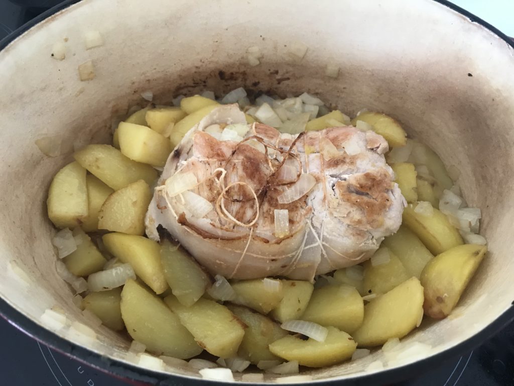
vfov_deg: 49.7
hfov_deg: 63.4
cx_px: 257
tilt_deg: -63.7
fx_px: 416
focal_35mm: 28
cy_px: 193
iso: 40
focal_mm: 3.99
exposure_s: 1/15
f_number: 1.8
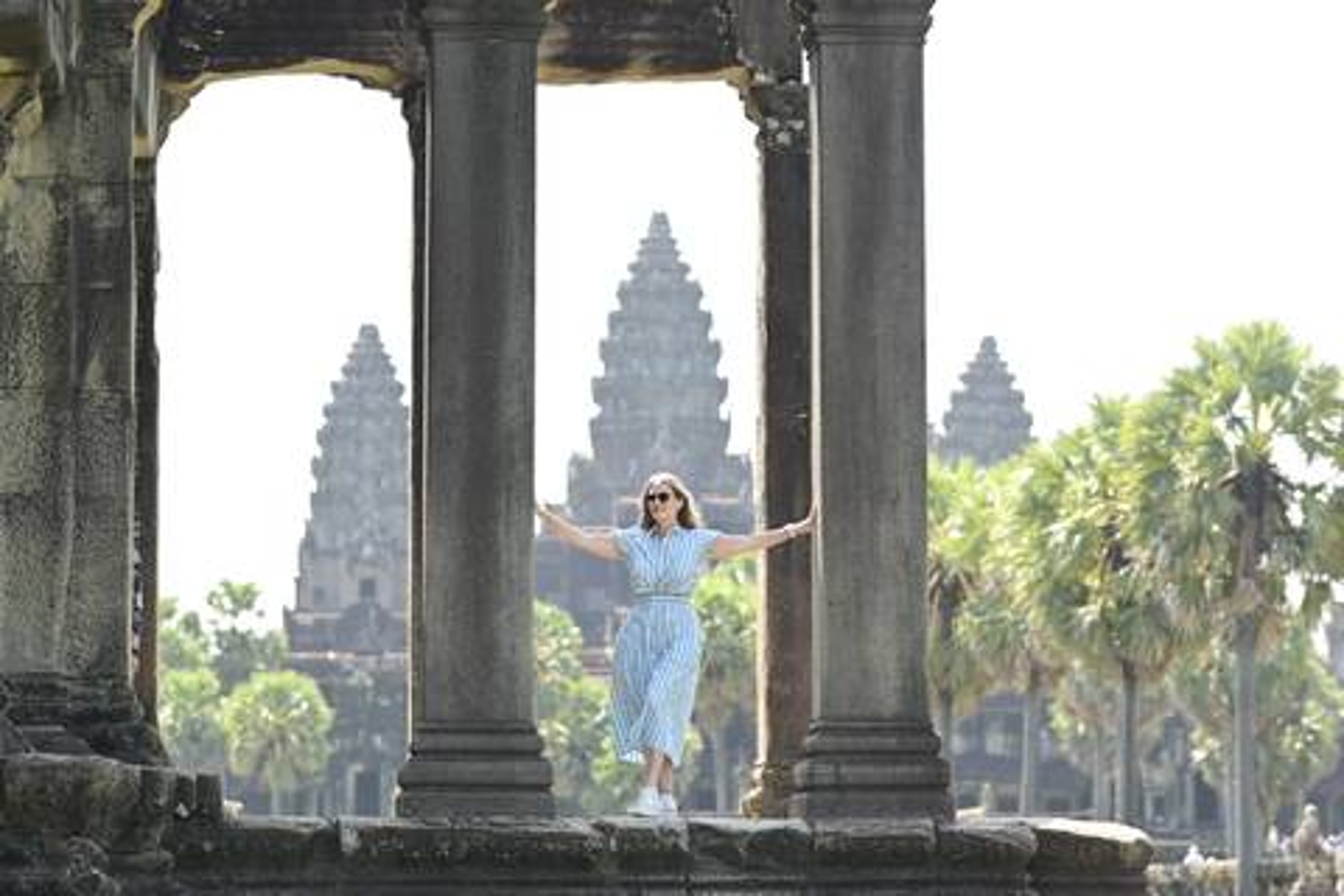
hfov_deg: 16.1
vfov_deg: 10.8
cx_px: 672
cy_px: 448
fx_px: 4741
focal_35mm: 127
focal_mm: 85
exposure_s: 1/1000
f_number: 2.8
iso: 200
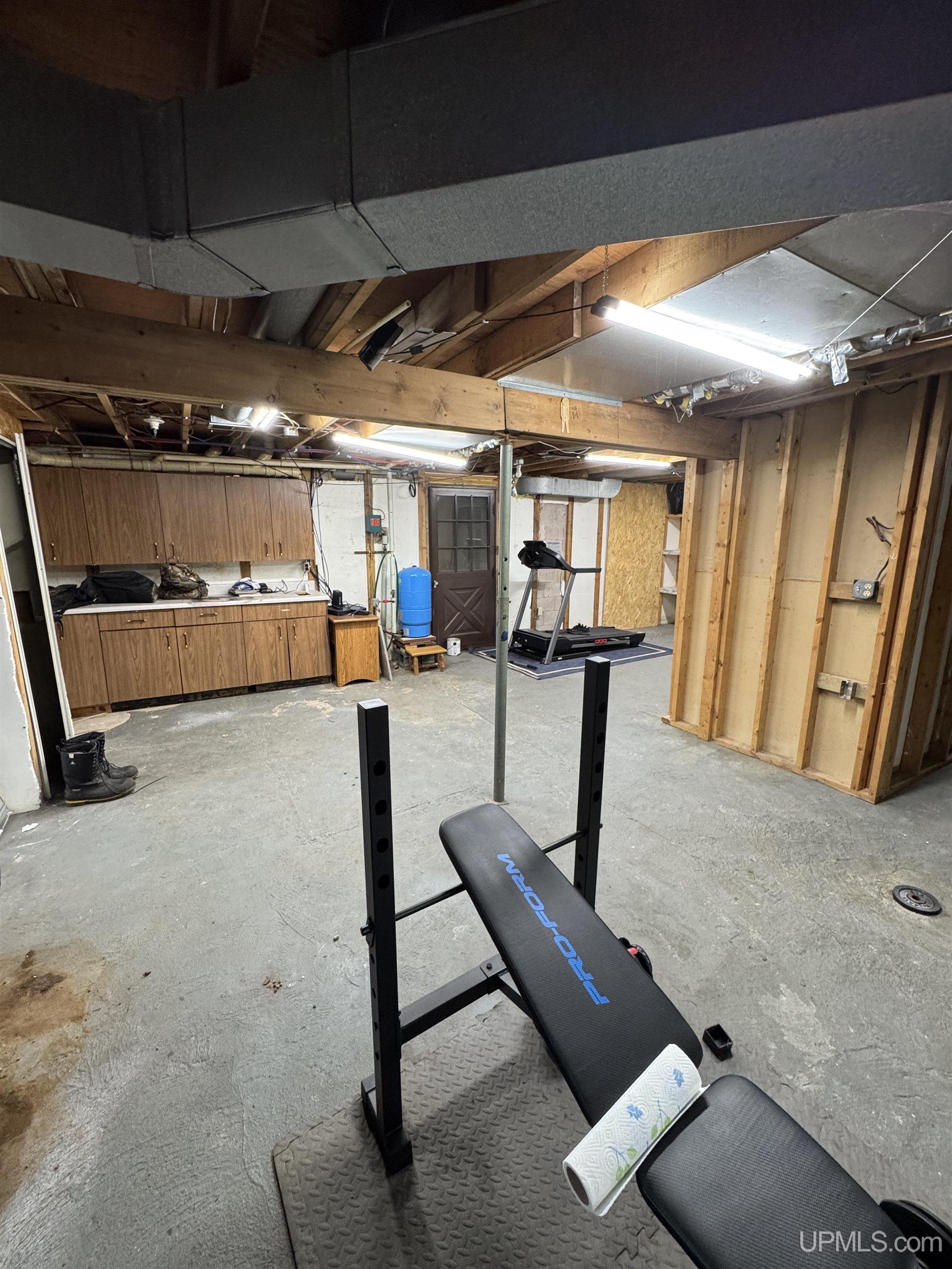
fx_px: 513
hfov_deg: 85.7
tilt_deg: -12.5
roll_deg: +1.1
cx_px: 476
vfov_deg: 102.1
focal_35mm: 14
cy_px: 634
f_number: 2.2
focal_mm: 2.22
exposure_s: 1/60
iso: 320
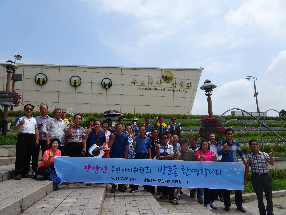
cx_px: 143
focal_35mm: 24
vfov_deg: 56.8
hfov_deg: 71.6
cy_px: 108
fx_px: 198
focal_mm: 4.1
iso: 80
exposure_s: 1/1250
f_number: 3.5
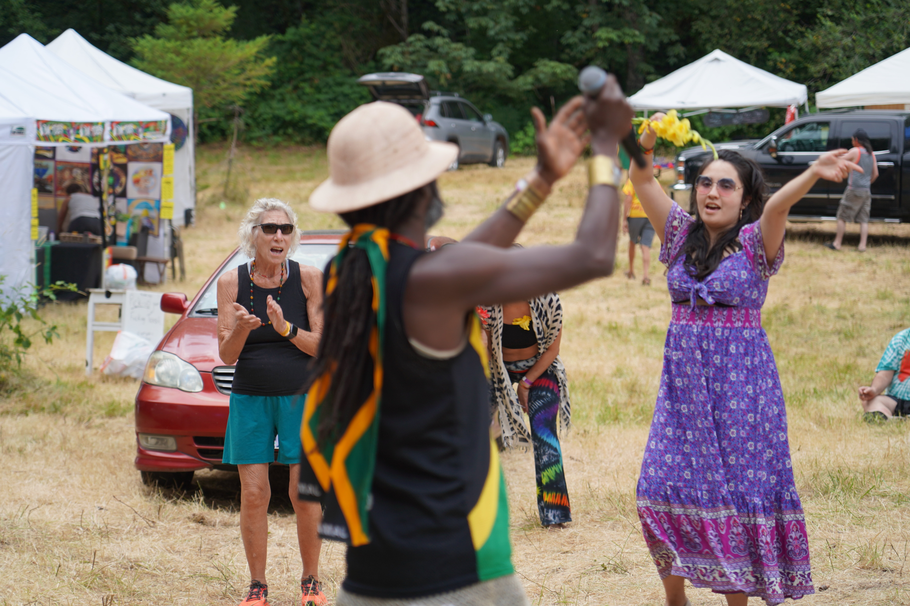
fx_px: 2654
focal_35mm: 105
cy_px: 303
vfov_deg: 13.0
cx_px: 455
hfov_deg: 19.5
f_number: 4
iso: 200
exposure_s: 1/160
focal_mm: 105
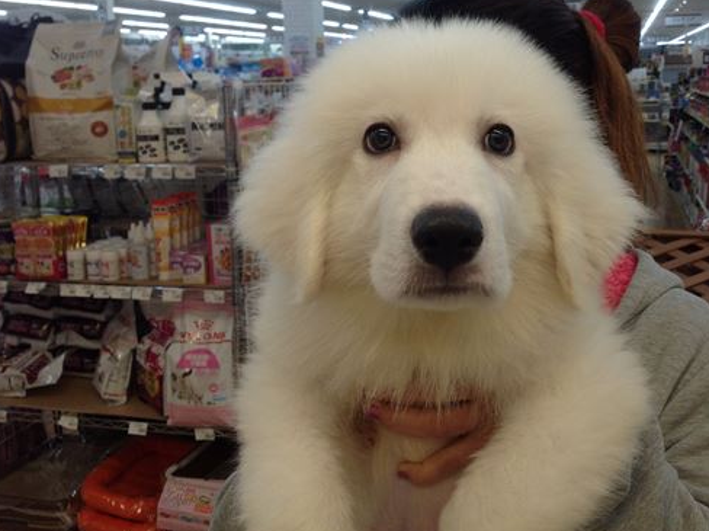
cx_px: 429
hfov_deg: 43.6
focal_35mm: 43
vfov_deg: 33.4
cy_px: 215
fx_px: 880
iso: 80
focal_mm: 4.28
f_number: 2.4
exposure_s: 1/120
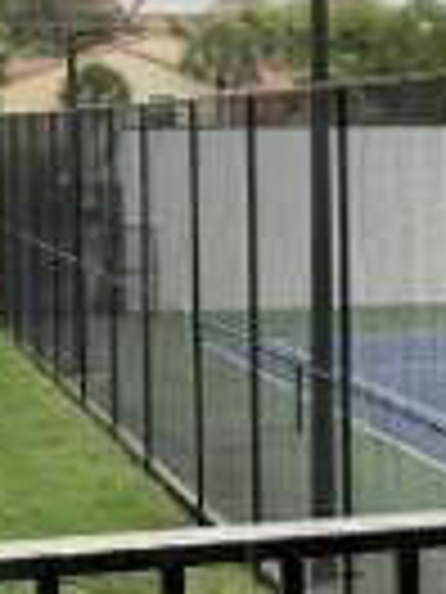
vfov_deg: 17.4
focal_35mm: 113
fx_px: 1941
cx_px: 401
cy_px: 292
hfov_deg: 13.0
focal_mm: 3.3
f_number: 2.4
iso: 25
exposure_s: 1/422
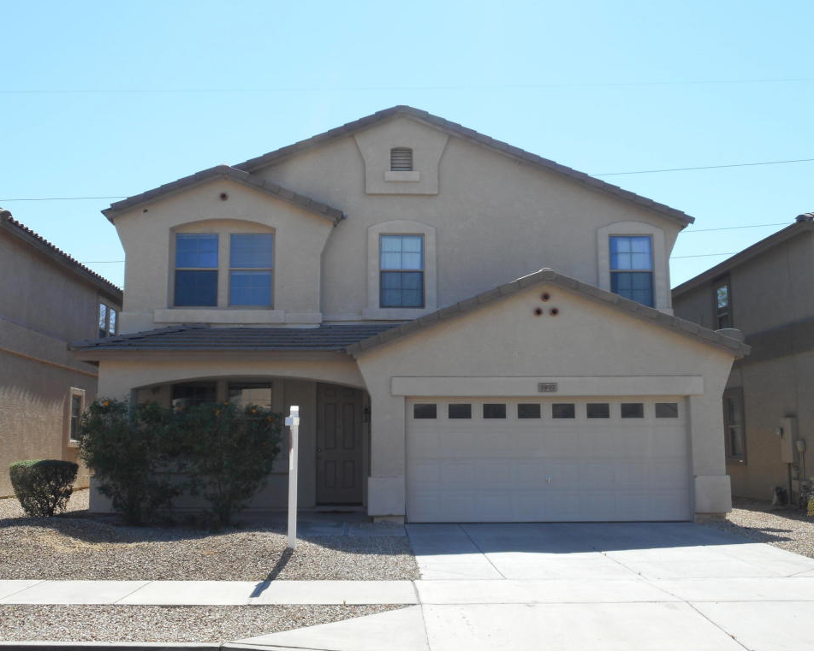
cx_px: 389
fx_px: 988
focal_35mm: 41
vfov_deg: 36.5
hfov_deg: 44.8
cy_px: 323
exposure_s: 1/320
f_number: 4.5
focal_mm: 6.9
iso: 80
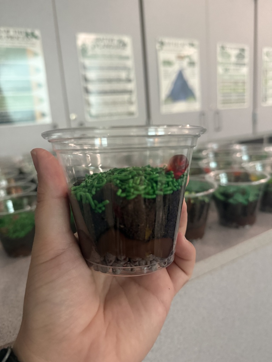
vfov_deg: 71.6
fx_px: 251
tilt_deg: -12.5
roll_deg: +4.6
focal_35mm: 24
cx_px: 136
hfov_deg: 56.8
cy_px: 181
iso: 640
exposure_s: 1/60
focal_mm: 6.76
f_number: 1.78
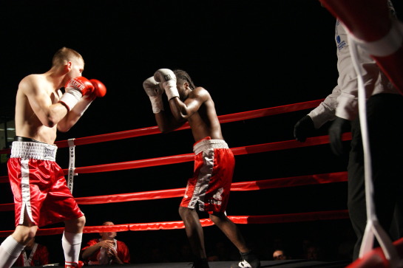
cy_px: 134
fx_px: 587
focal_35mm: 52
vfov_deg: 25.7
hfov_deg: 37.9
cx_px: 202
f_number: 5.6
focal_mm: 35
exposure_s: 1/80
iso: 800
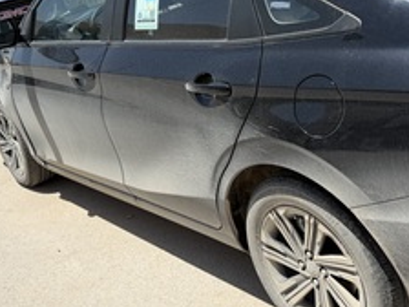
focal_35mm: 49
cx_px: 262
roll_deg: +11.2
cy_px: 65
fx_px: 579
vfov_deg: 29.1
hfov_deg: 38.6
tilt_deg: -11.5
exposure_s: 1/4405
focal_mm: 6.76
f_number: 1.78
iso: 80
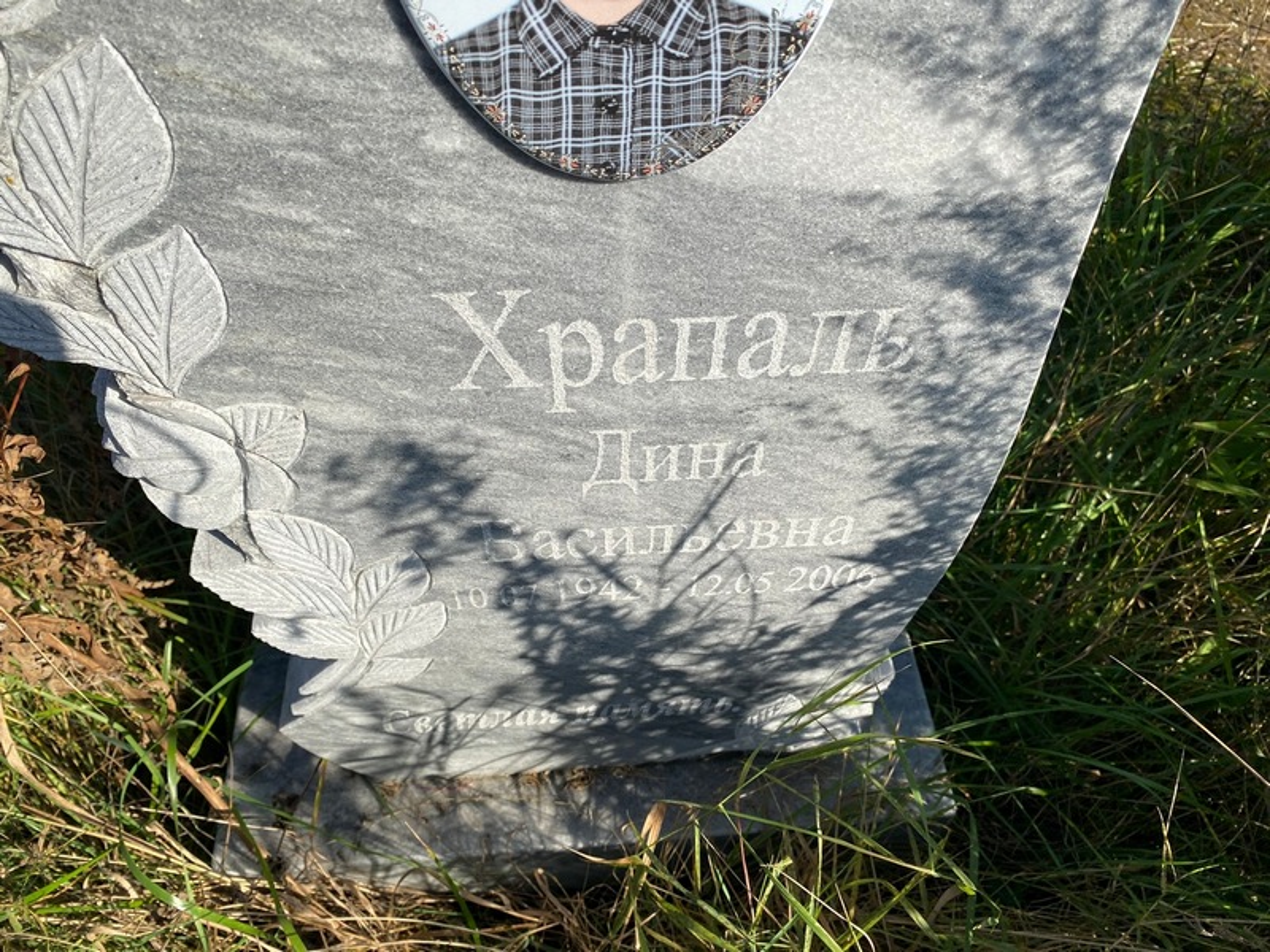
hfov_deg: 67.3
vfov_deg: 53.1
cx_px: 635
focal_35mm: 26
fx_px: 954
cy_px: 476
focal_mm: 4.25
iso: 32
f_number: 1.8
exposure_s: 1/2571
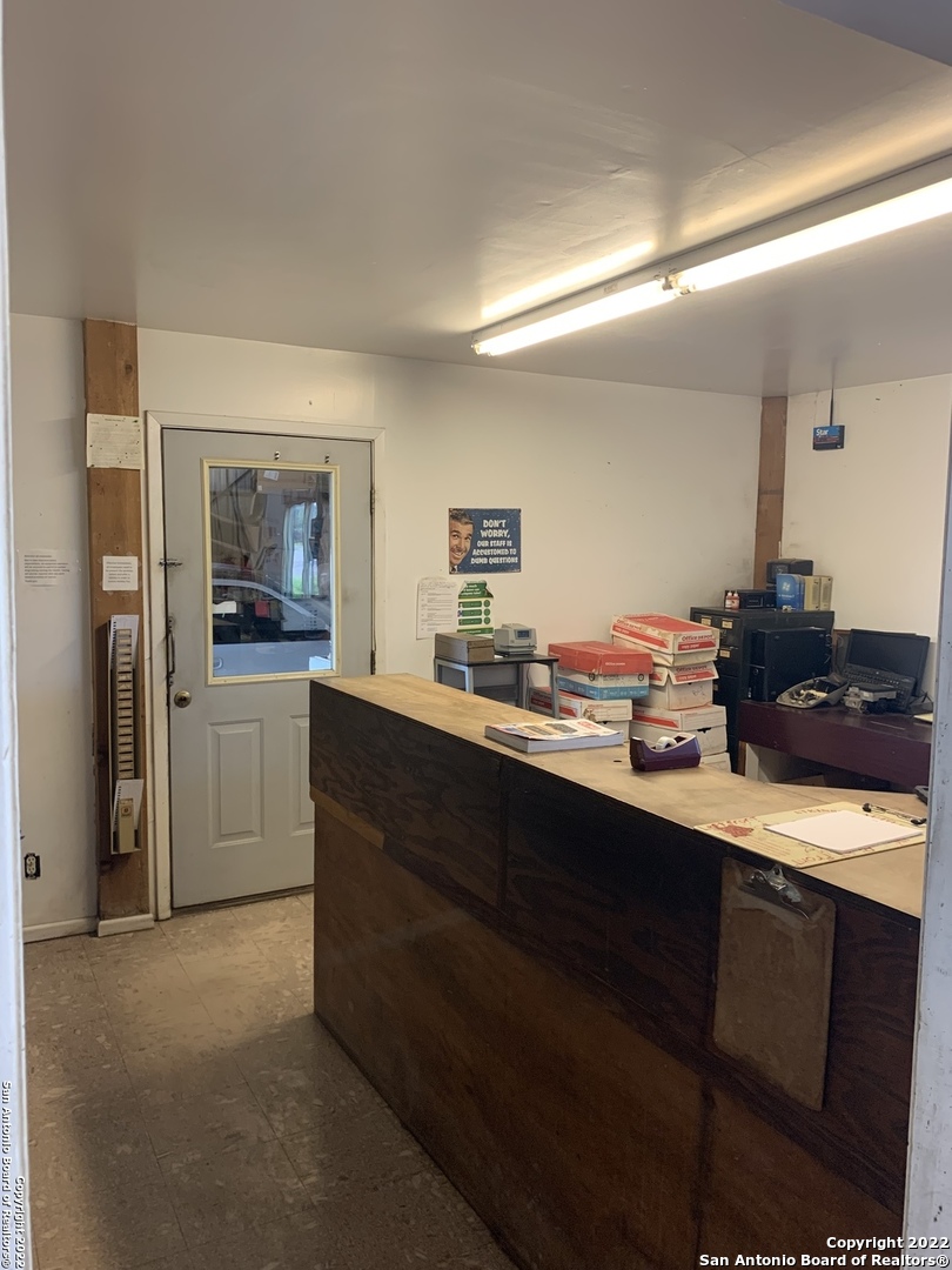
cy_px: 635
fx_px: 953
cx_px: 476
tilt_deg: -4.8
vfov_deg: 67.3
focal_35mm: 26
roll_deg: -2.1
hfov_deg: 53.1
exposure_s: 1/60
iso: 125
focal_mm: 4.25
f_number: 1.8
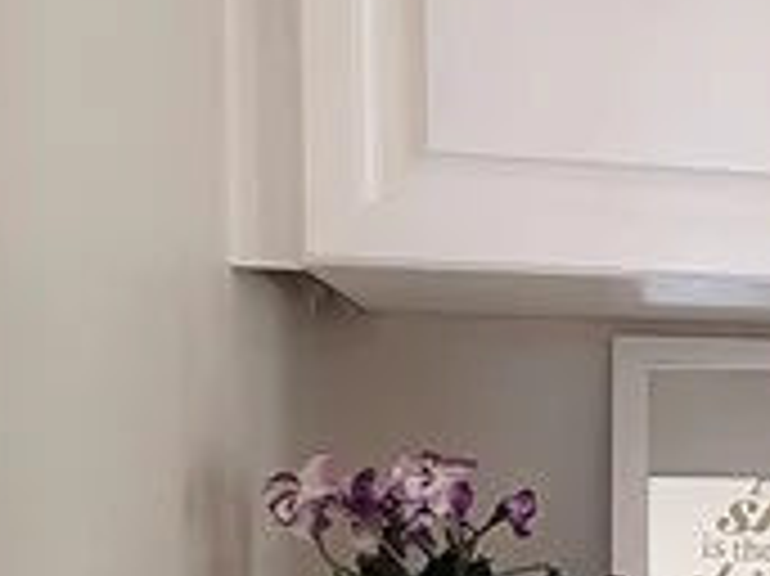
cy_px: 540
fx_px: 1734
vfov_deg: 18.5
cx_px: 1486
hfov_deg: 18.2
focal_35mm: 78
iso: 160
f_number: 2.2
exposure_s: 1/60.2
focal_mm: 2.2
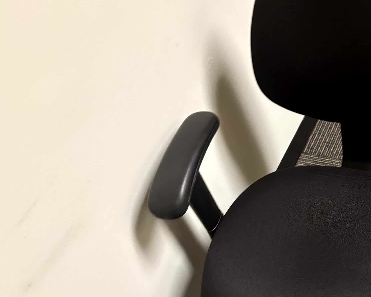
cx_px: 333
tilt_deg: -50.5
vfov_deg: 31.2
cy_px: 194
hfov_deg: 36.4
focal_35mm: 48
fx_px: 527
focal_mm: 5.96
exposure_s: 1/30
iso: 500
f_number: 1.6
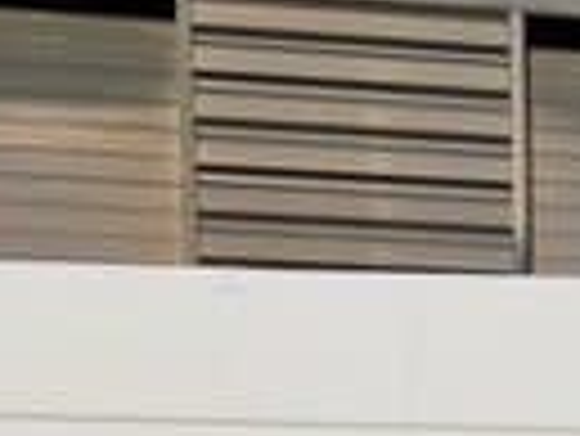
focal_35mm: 137
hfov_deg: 13.0
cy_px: 818
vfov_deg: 10.2
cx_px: 1039
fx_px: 2298
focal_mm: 5.4
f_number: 1.8
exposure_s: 1/9804
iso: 50
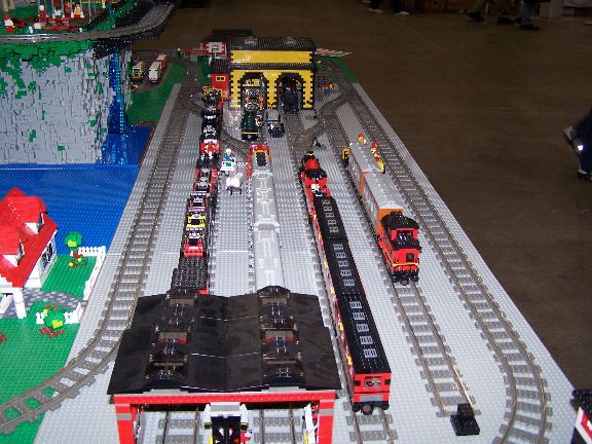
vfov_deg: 37.7
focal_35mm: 38
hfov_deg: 49.0
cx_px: 296
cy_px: 222
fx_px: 650
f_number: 2.8
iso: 140
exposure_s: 1/60
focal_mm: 6.3
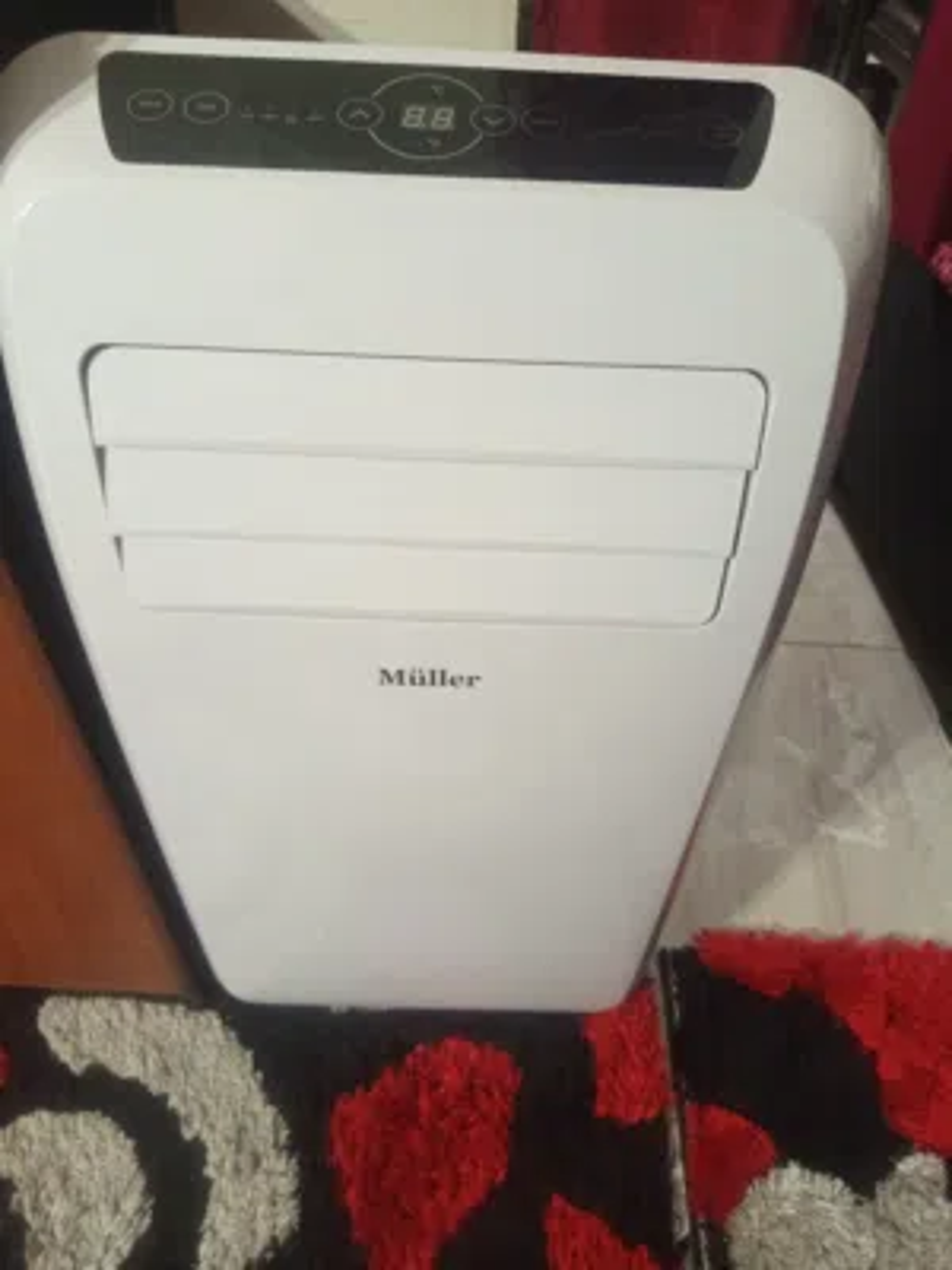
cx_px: 476
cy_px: 635
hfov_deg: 56.8
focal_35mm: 24
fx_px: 880
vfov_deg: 71.6
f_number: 1.7
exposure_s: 1/20
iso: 1792
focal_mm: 5.24
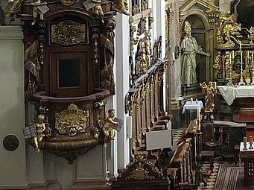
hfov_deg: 24.8
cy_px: 47
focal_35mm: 74
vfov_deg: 19.7
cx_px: 267
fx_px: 542
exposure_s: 1/17
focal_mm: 3.99
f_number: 1.8
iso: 100
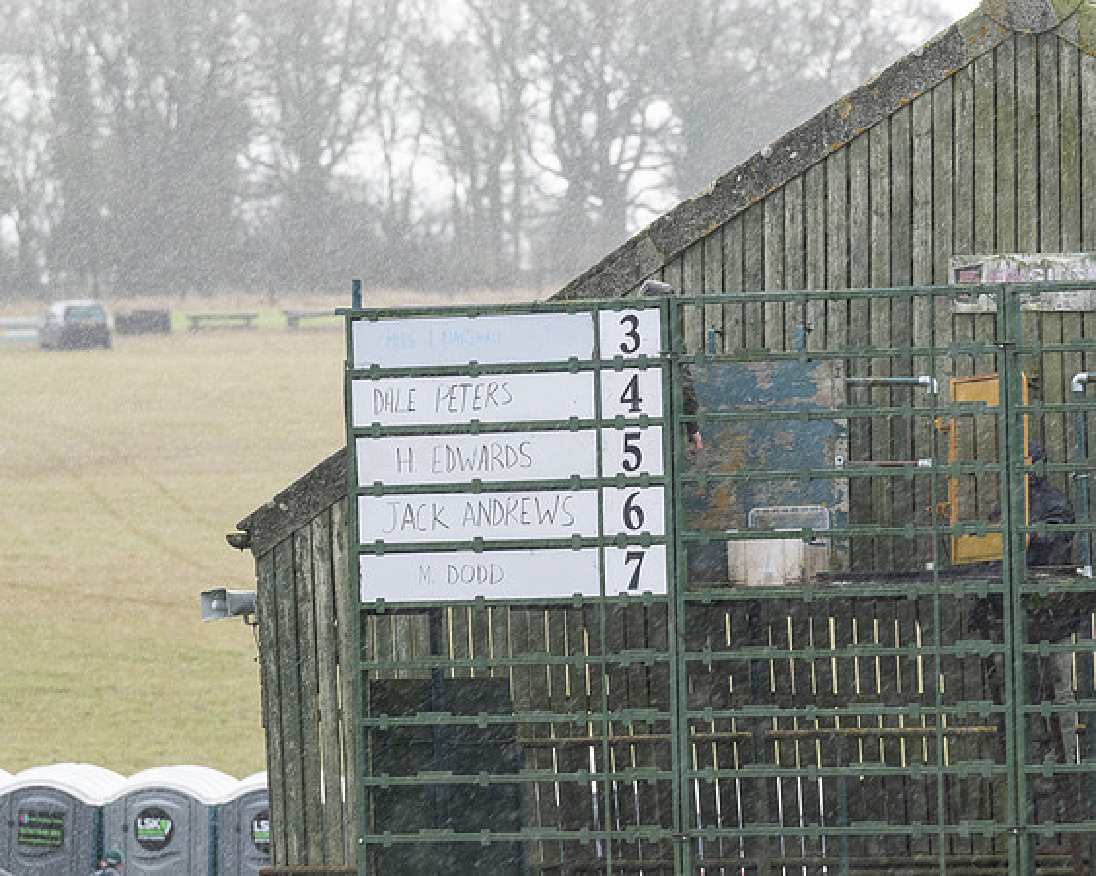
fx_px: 10960
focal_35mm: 338
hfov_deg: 5.7
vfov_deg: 4.6
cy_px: 438
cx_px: 567
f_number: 5
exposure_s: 1/400
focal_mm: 200
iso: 1250
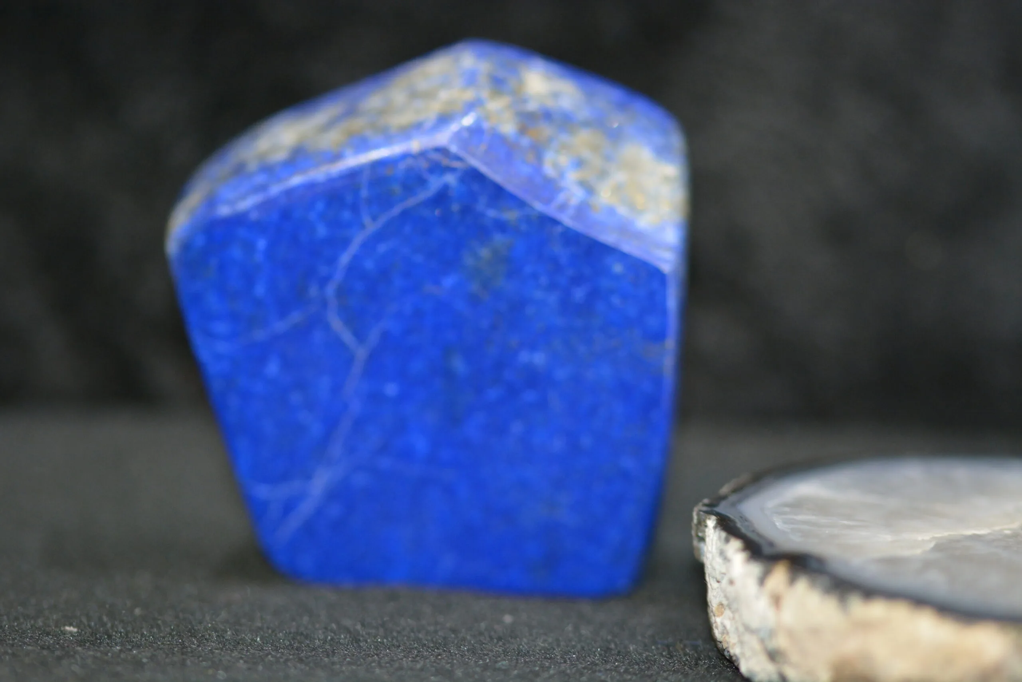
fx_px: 4472
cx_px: 511
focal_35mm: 158
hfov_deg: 13.0
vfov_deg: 8.7
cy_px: 341
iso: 800
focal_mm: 105
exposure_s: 1/60
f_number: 3.3
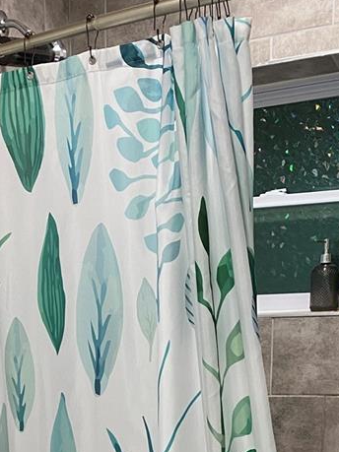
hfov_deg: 21.0
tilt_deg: -13.3
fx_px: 888
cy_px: 537
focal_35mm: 68
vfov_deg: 25.7
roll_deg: +2.3
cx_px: 16
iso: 100
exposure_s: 1/60
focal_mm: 4.25
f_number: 1.8
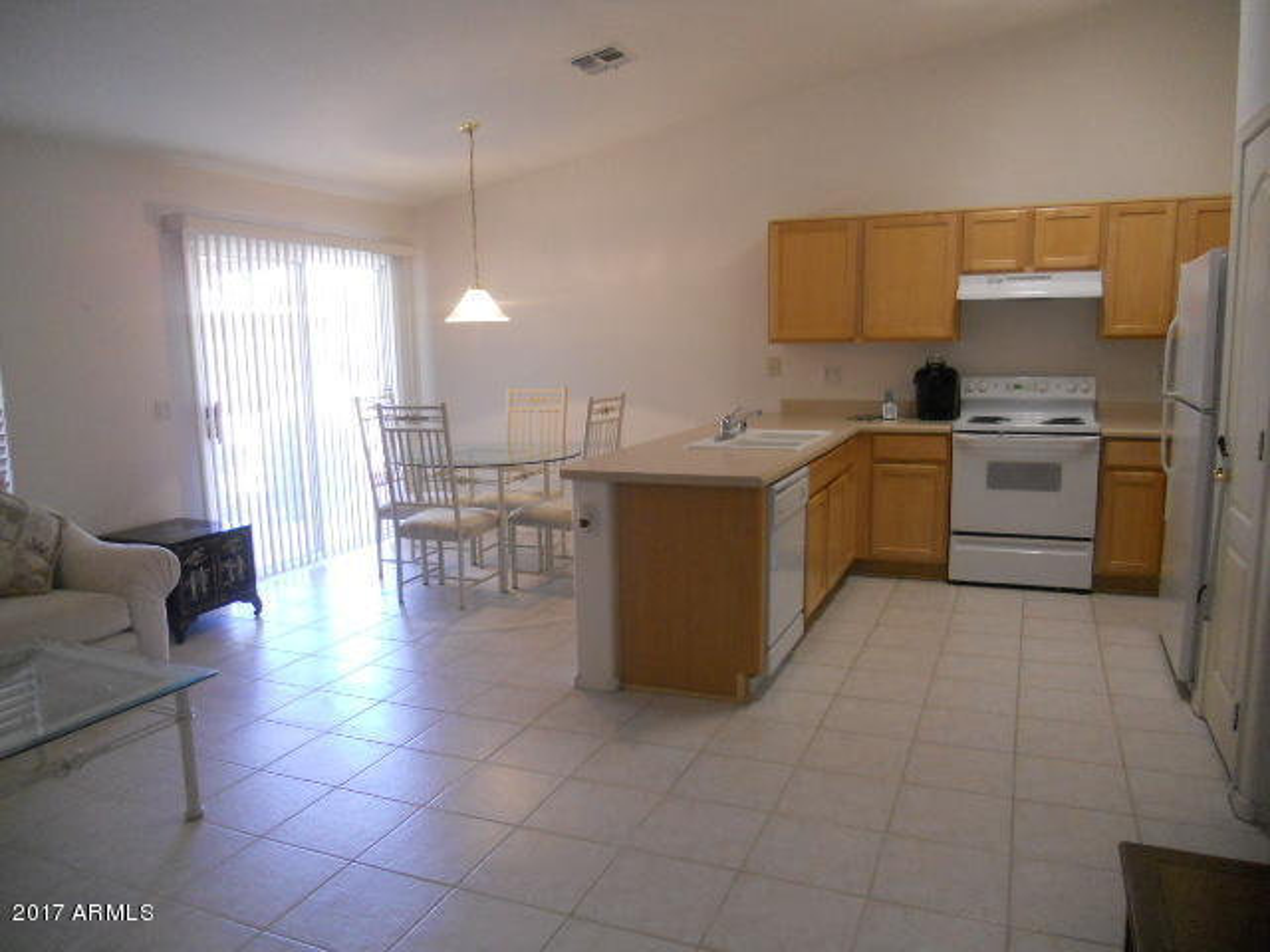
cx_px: 635
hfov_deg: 65.3
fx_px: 991
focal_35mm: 27
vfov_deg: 51.4
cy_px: 476
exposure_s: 1/60
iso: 400
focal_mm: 4.9
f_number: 3.2
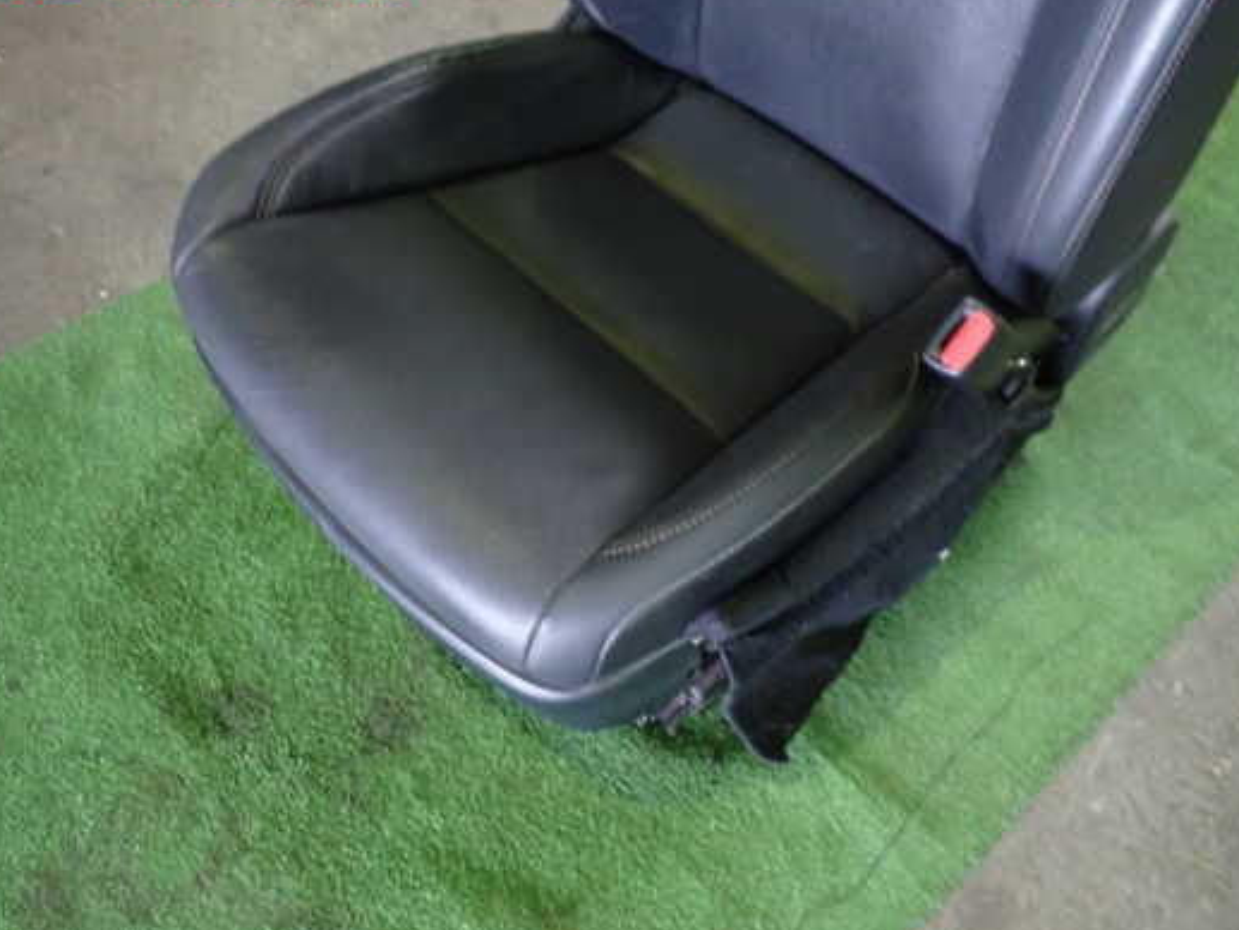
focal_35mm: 29
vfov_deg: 48.2
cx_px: 685
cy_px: 489
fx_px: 1038
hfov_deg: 61.5
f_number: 2
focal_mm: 4.5
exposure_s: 1/30
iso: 640
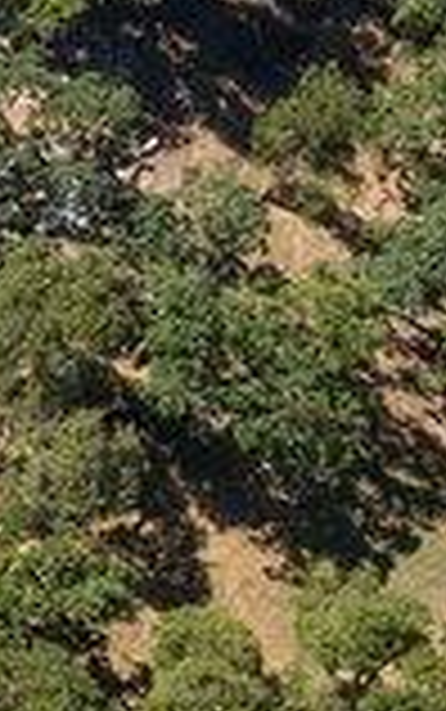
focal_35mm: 181
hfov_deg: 7.2
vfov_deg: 10.5
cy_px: 1472
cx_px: -176
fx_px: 3514
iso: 100
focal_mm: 10.26
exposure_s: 1/200
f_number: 5
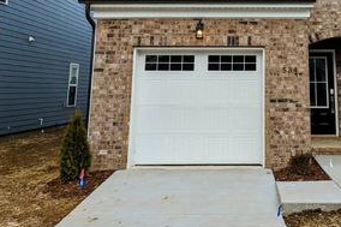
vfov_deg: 29.0
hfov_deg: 43.0
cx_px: 259
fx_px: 417
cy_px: 16
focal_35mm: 44
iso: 44
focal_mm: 6.81
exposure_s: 1/765
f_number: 1.85
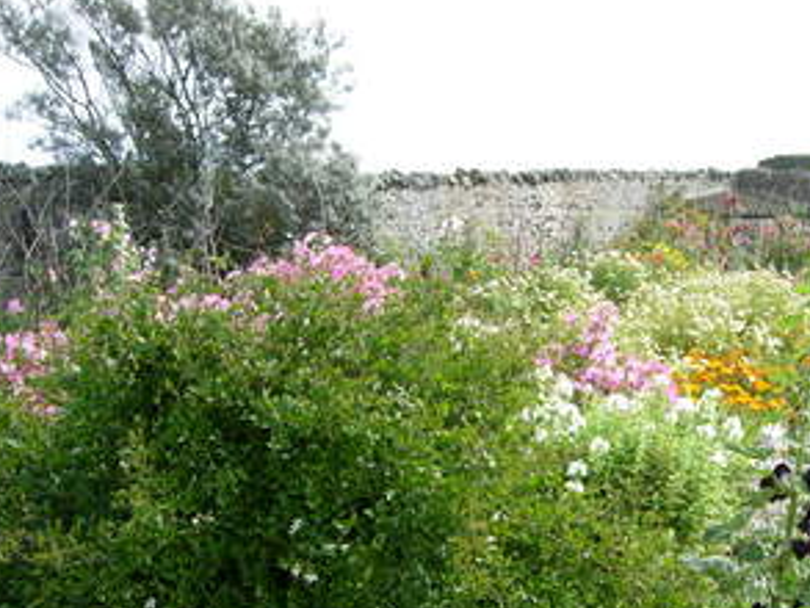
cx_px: 564
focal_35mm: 54
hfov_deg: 35.1
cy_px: 373
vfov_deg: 27.0
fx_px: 1264
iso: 50
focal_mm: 7.5
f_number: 4.3
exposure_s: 1/222
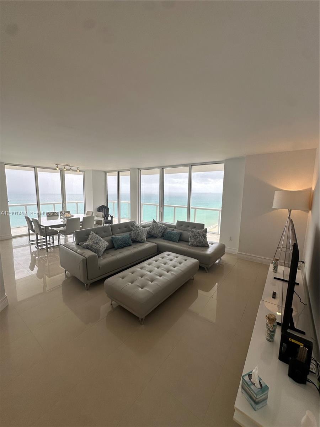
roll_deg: -2.6
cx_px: 160
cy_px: 214
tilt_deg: -6.3
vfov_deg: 102.1
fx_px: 173
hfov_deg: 85.7
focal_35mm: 14
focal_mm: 2.22
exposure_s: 1/241
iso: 40
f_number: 2.2
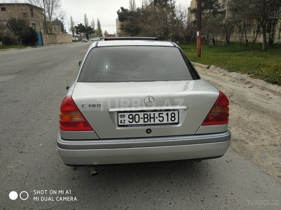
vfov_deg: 53.1
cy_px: 105
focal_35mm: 26
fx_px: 211
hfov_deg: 67.3
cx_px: 140
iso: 100
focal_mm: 3.81
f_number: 2.2
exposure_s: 1/783
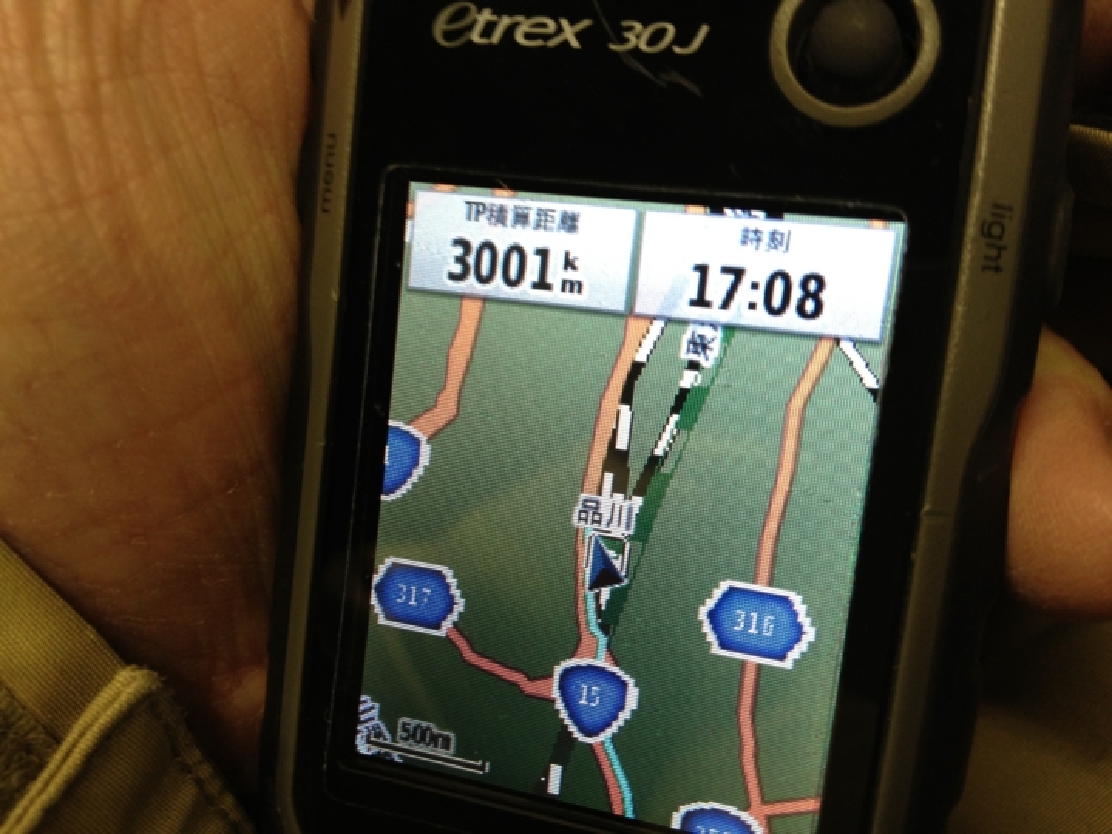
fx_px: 1124
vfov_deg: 40.7
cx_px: 556
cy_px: 417
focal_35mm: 35
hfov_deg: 52.6
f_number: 2.4
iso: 80
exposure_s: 1/20
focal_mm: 4.28
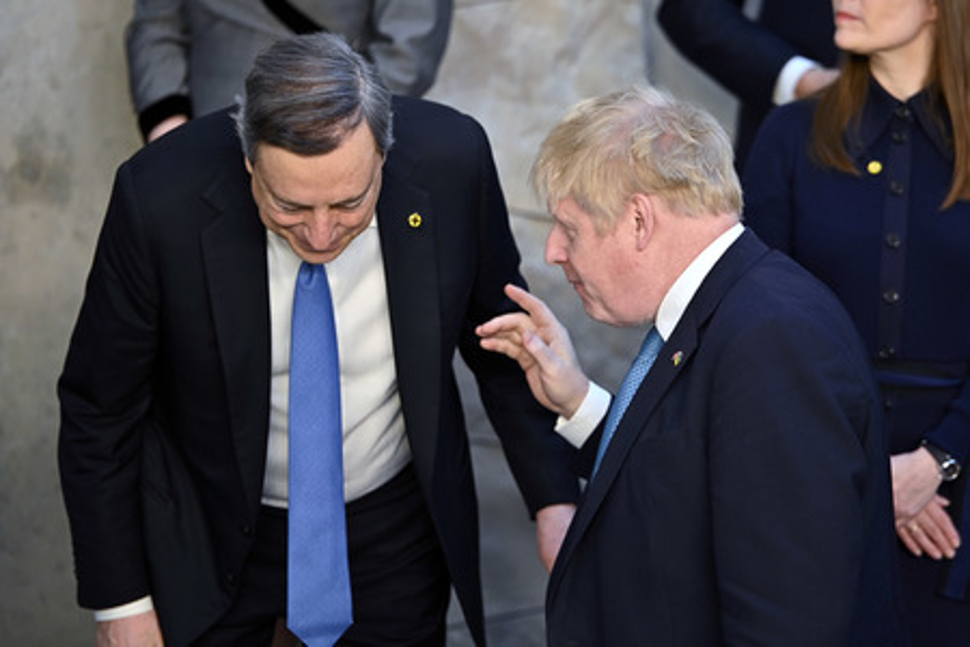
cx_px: 485
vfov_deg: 6.9
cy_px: 324
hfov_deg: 10.3
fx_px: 5388
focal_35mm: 200
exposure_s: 1/400
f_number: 2.8
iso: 400
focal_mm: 200
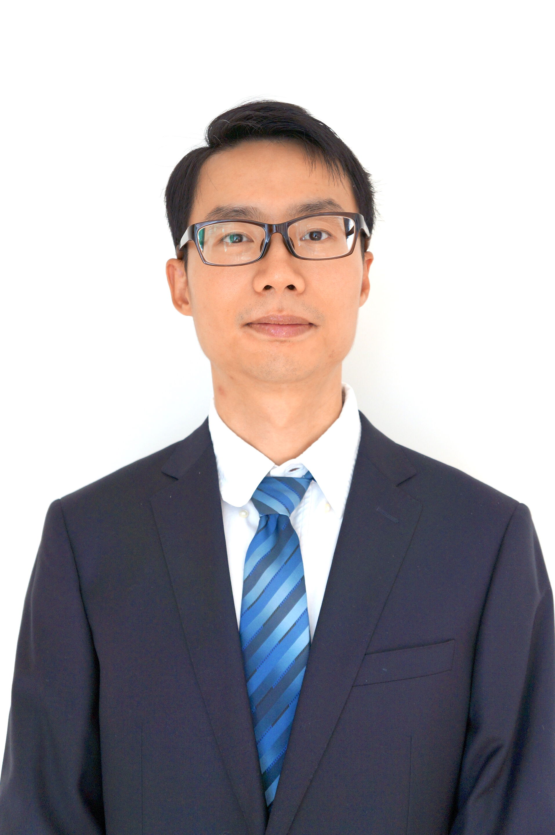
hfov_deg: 28.9
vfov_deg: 42.4
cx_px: 278
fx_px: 1078
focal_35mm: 46
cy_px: 418
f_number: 4
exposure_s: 1/160
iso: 400
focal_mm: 31
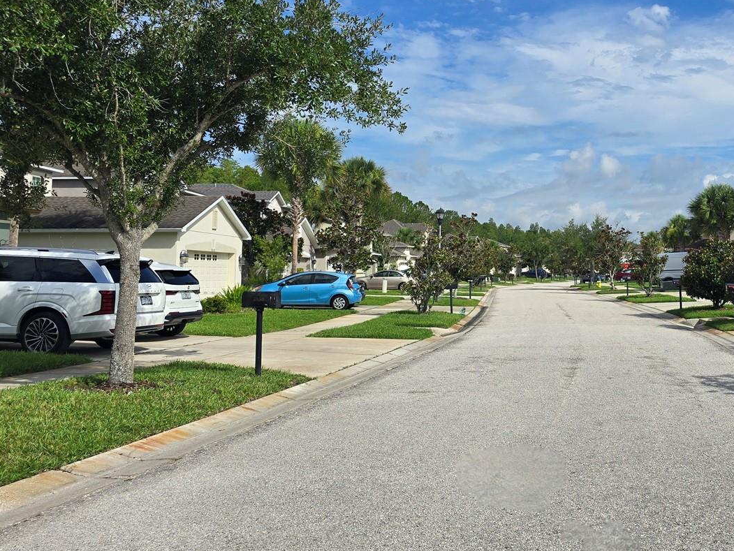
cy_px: 204
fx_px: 742
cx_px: 546
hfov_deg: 50.5
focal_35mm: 35
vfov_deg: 40.4
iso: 12
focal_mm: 6.3
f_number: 1.7
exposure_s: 1/1250
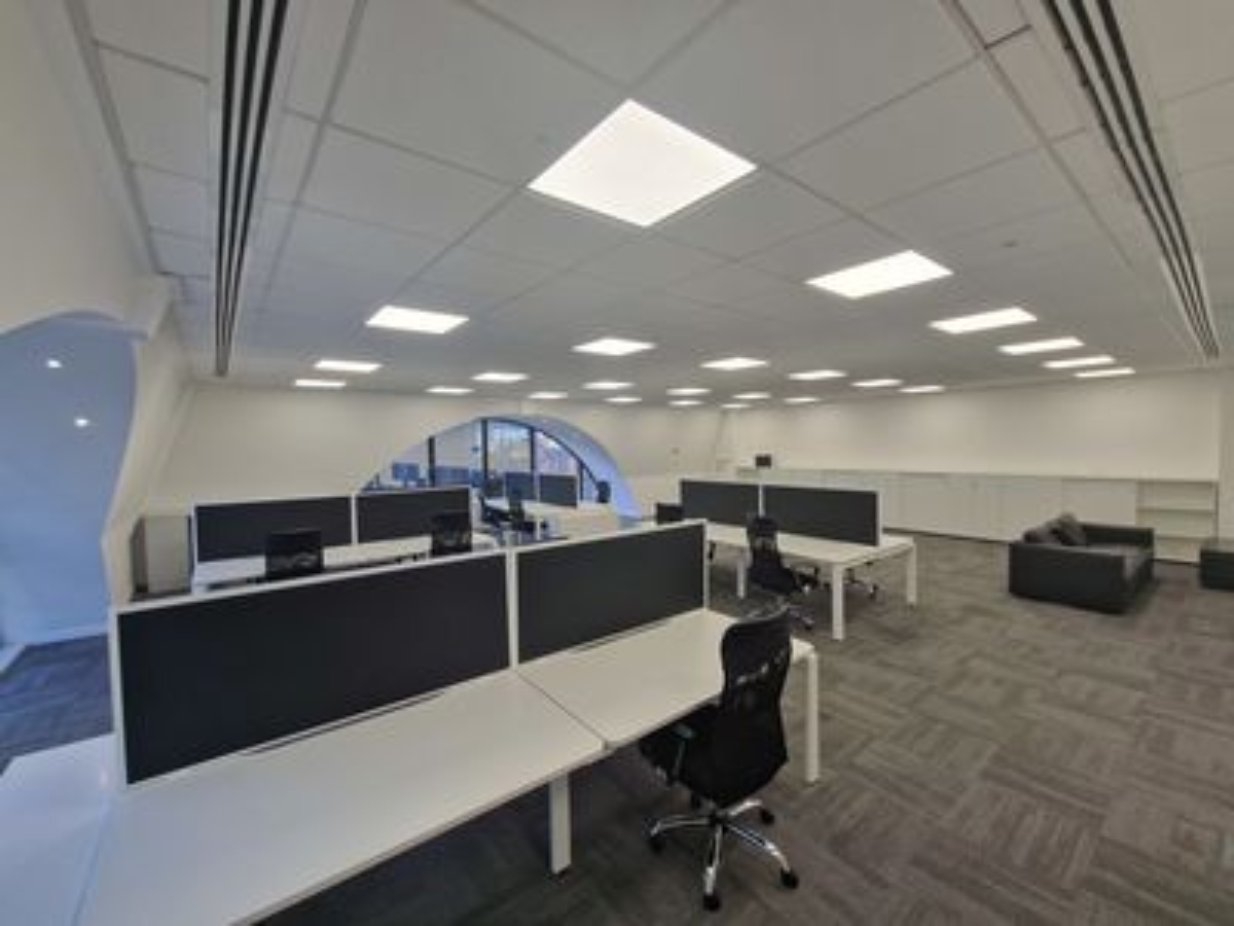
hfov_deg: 106.2
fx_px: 463
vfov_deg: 89.9
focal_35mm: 13
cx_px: 617
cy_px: 463
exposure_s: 1/100
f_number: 2.2
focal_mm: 2.2
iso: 80
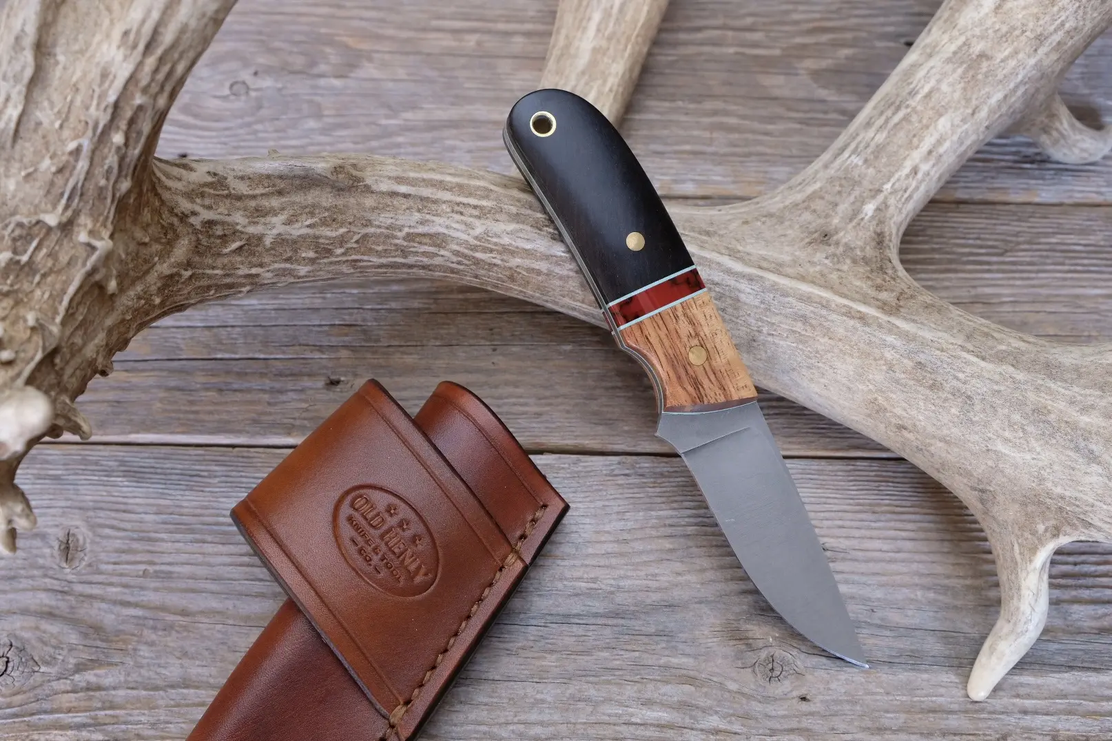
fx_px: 1019
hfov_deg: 57.2
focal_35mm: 33
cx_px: 556
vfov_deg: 40.0
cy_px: 370
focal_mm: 22.3
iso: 800
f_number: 6.4
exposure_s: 1/42
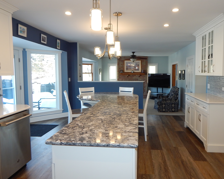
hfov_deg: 66.0
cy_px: 85
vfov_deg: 54.9
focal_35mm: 26
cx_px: 119
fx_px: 172
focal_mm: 4
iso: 125
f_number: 3
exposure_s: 1/50
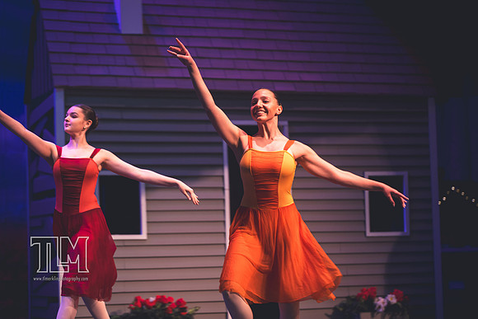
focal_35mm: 105
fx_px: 1394
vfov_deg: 13.0
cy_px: 160
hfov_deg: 19.5
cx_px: 239
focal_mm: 105
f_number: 2.8
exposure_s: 1/250
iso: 1400
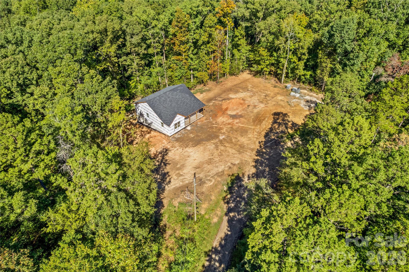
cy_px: 136
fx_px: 250
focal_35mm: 22
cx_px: 204
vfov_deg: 57.2
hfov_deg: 78.6
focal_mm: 8.38
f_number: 2.8
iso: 100
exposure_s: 1/640
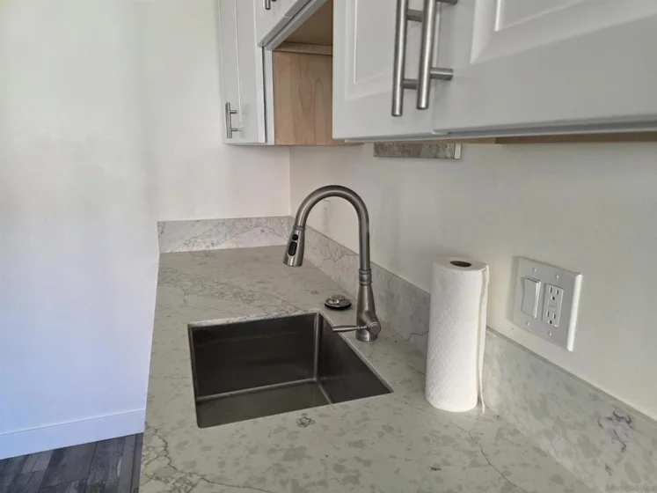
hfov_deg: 73.9
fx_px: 436
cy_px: 246
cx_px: 328
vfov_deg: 58.9
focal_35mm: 23
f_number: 1.7
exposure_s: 1/120
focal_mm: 6.3
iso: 250
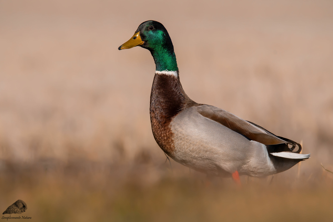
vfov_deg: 2.0
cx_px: 166
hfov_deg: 3.1
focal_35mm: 675
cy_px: 111
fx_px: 6243
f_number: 8
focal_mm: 450
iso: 200
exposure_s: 1/1600
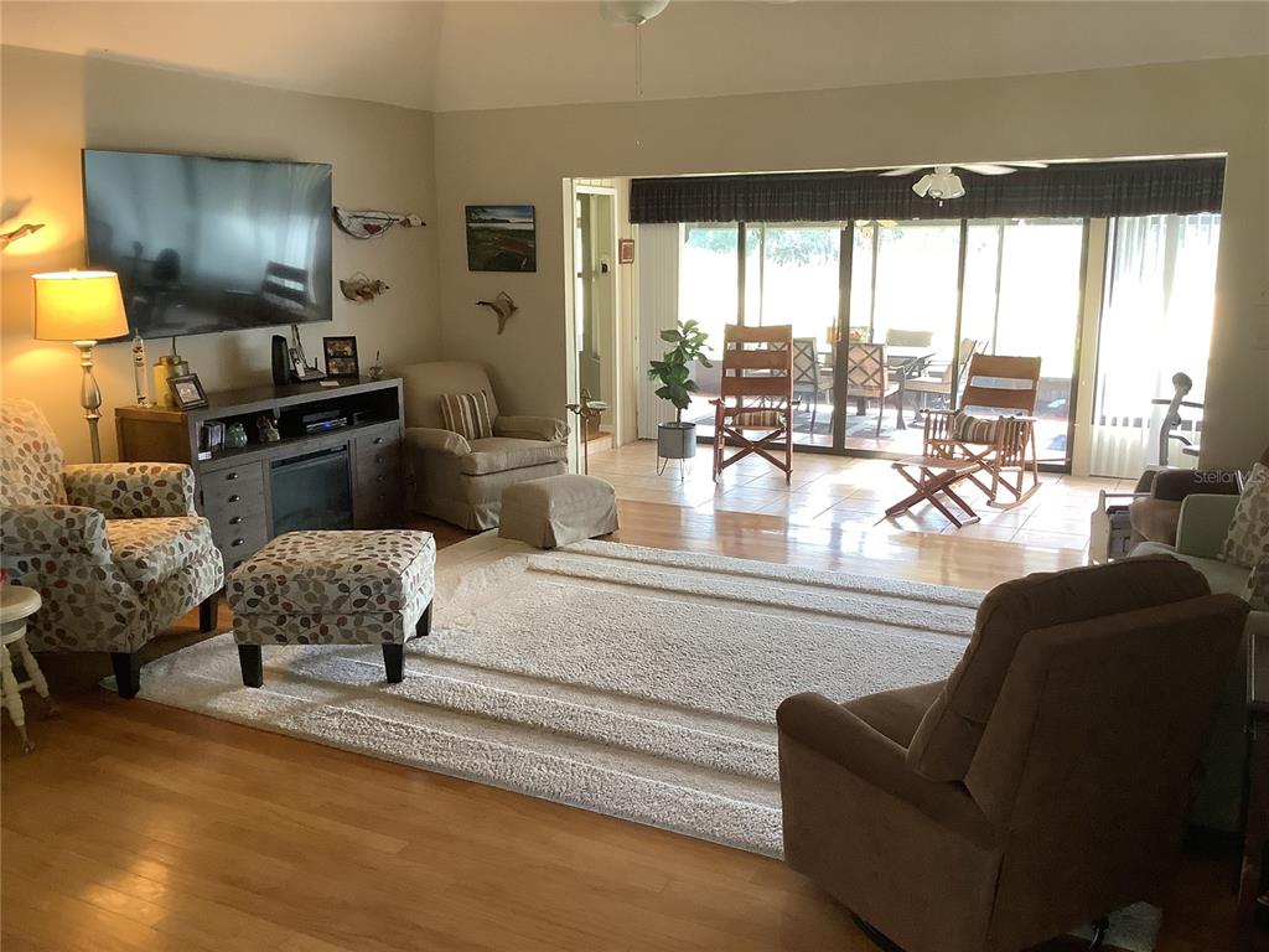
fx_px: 1136
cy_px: 476
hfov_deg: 58.4
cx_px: 634
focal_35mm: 31
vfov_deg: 45.4
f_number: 2.4
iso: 160
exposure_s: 1/60
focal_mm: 3.3
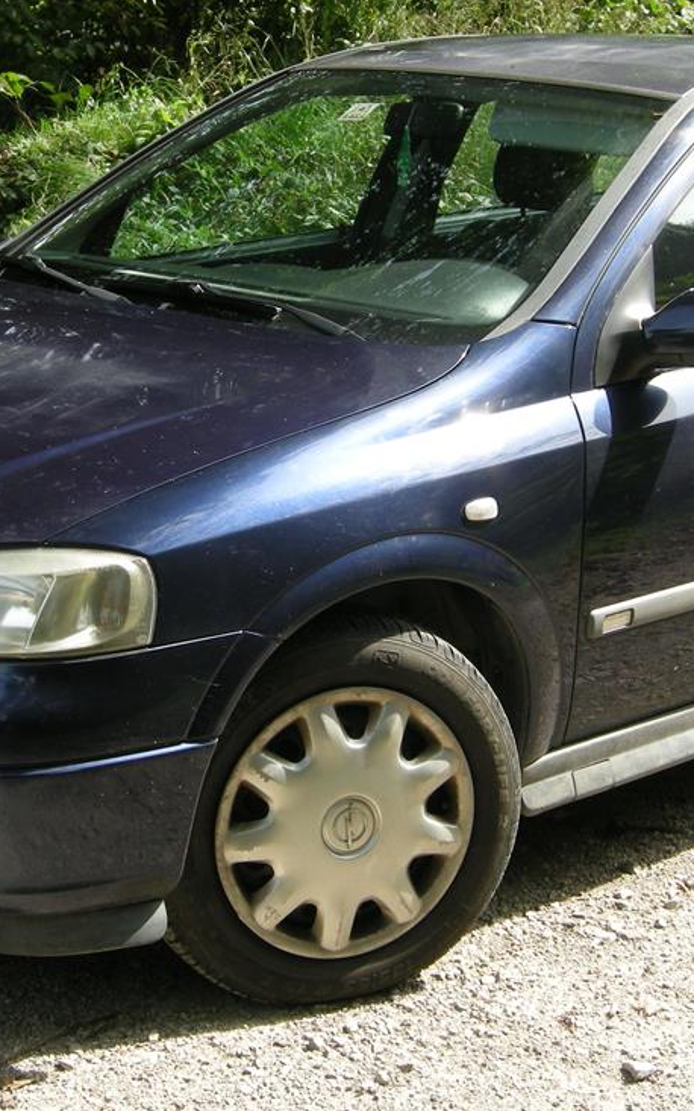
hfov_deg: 15.9
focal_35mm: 82
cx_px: 381
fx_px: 2482
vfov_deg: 25.2
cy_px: 532
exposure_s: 1/140
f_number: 4.3
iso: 64
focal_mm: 10.1
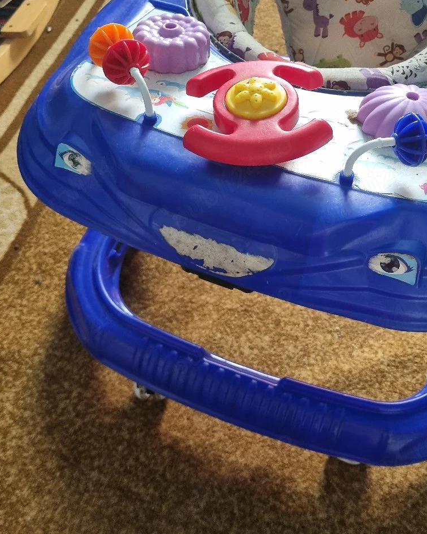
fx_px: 569
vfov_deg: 49.9
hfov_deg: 40.8
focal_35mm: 36
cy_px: 206
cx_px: 269
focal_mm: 5.4
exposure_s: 1/50
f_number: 1.8
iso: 400
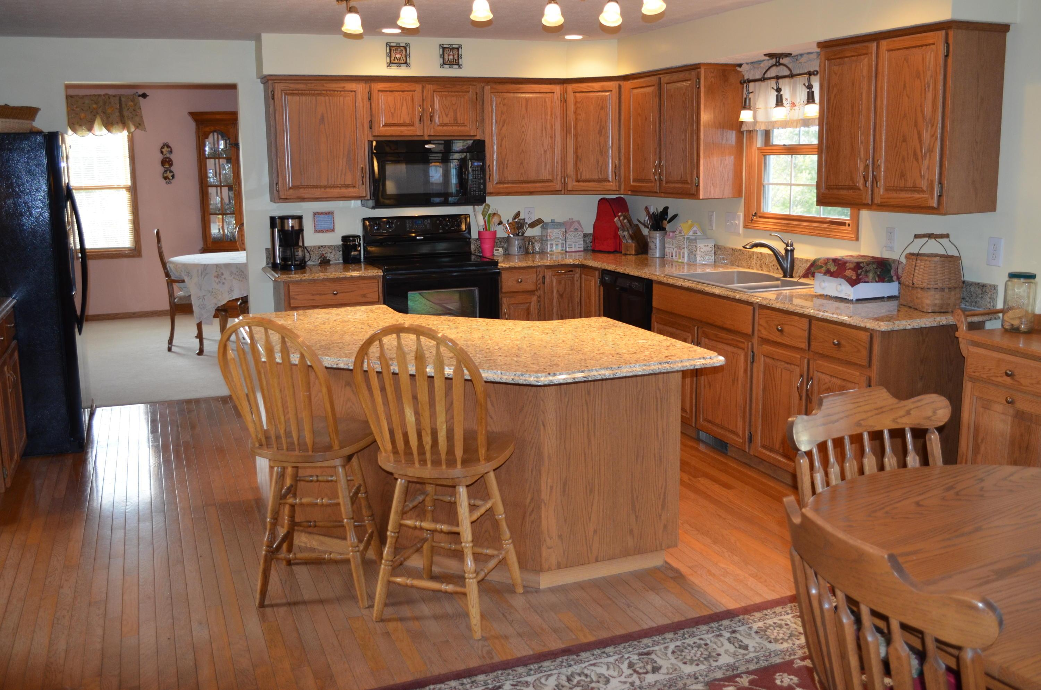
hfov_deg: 57.3
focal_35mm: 33
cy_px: 345
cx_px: 520
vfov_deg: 39.8
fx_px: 952
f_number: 4
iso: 640
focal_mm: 22
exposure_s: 1/60
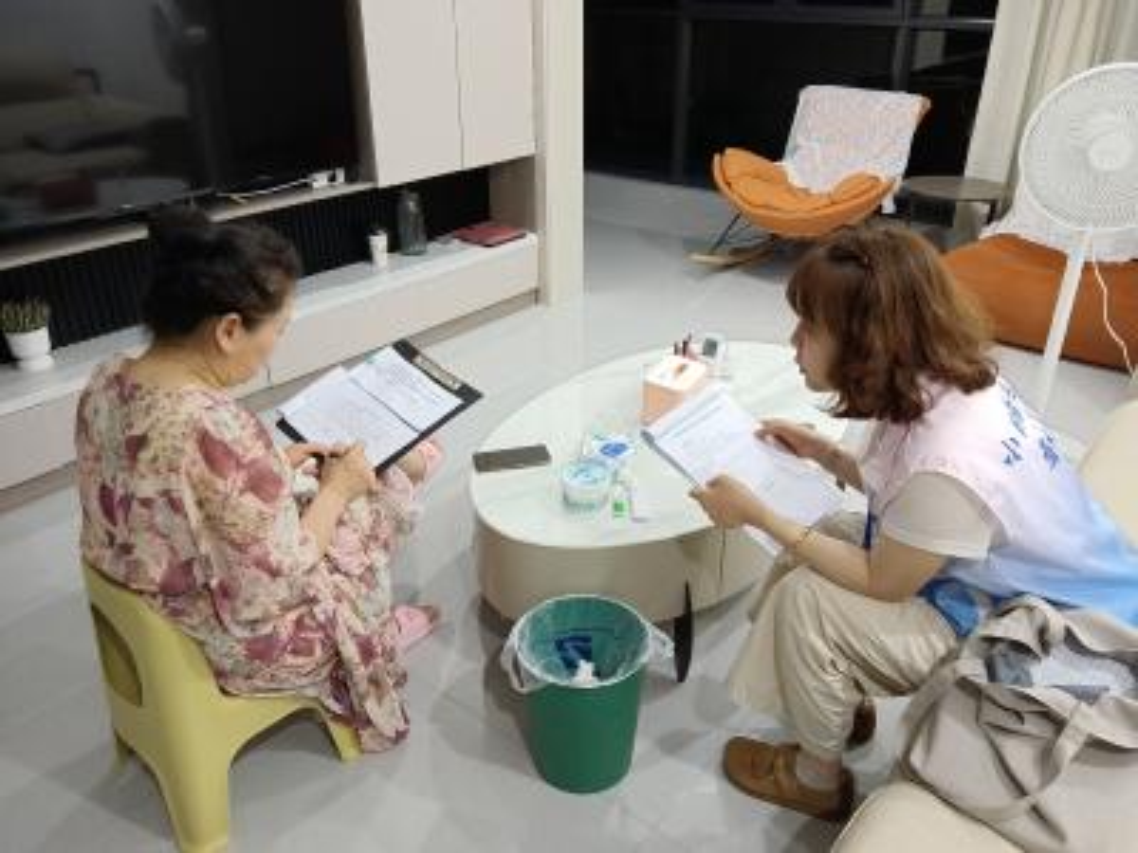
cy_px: 426
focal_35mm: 26
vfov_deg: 53.1
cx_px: 569
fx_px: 855
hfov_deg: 67.3
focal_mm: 4.05
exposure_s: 1/33.3
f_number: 1.8
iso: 2642
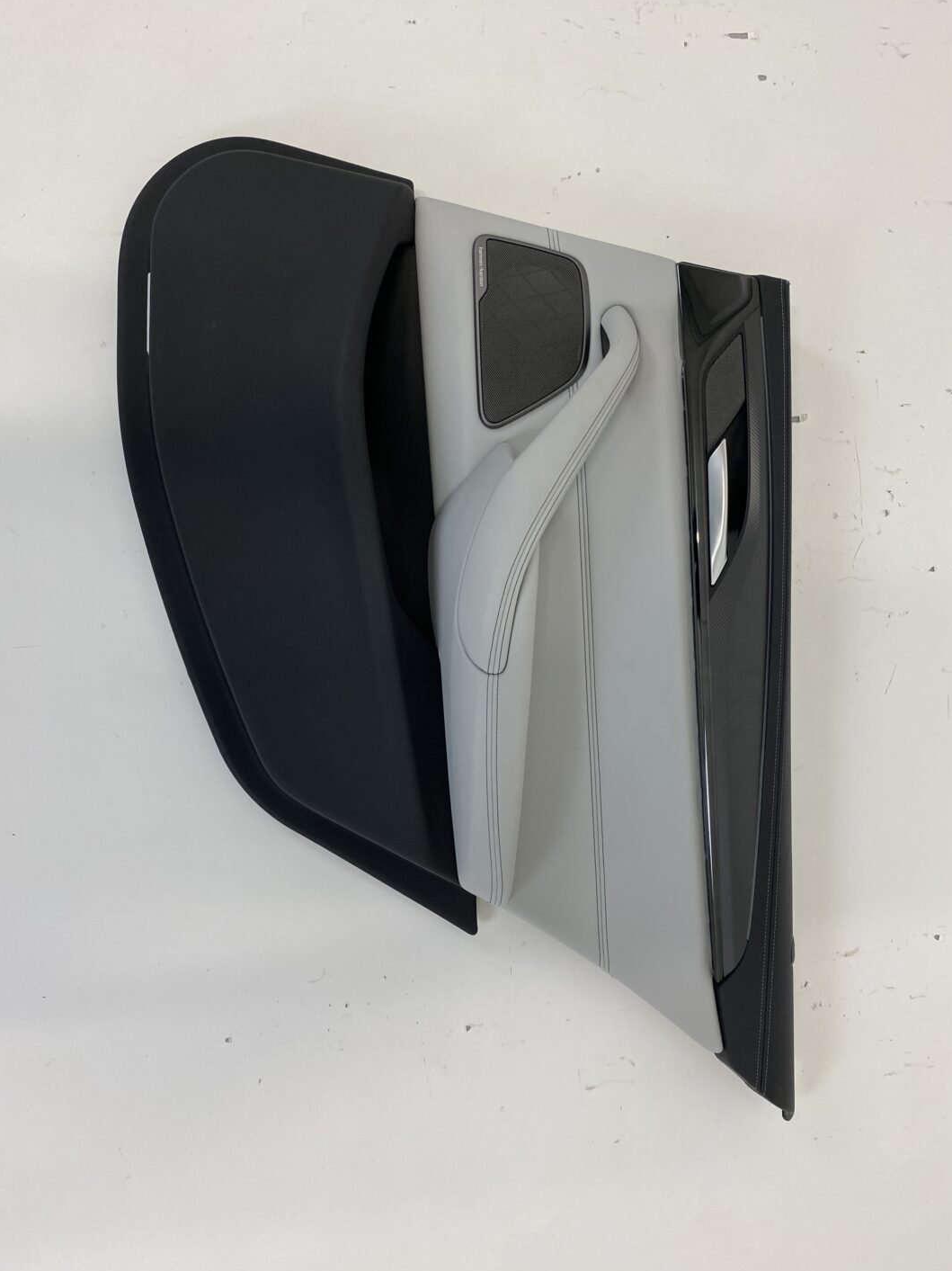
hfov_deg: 51.3
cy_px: 642
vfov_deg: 65.3
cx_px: 464
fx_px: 991
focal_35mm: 27
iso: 100
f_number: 1.8
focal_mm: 4.25
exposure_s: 1/100
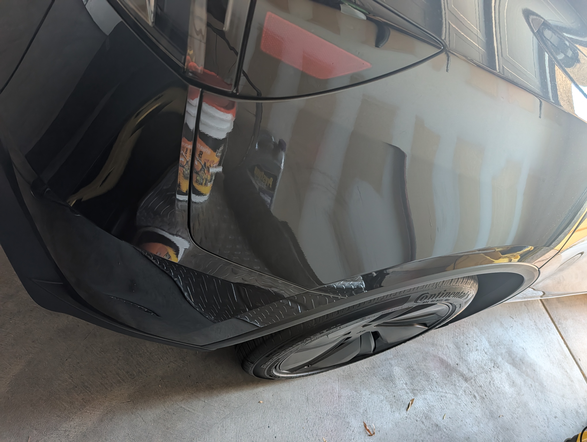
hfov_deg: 71.5
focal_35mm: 24
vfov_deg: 56.9
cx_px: 294
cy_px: 221
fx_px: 408
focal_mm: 6.9
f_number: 1.68
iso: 302
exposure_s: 1/116
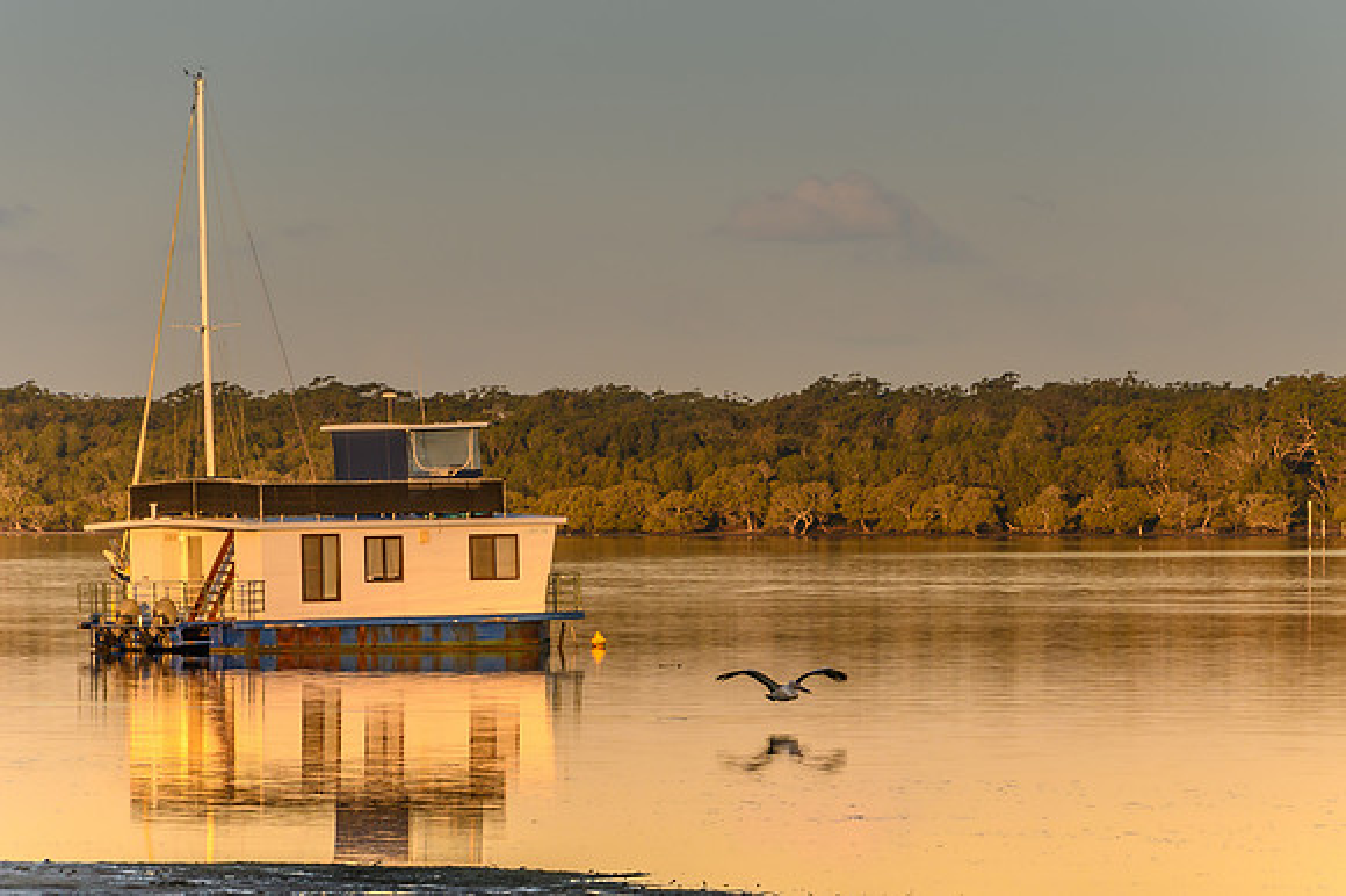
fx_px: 12455
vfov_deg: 4.1
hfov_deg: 6.2
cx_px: 748
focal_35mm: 333
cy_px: 428
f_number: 8
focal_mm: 200
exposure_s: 1/320
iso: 125
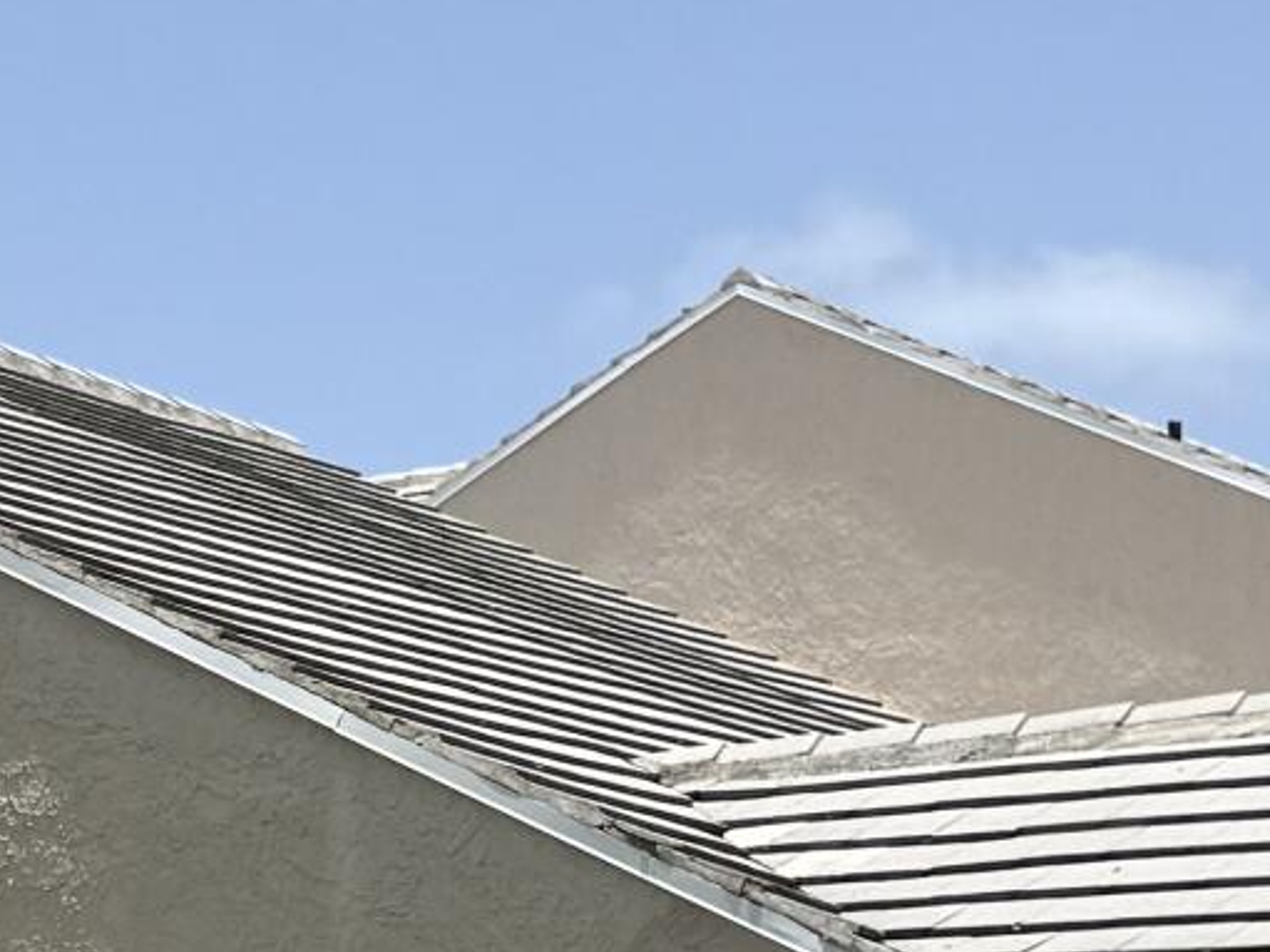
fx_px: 5172
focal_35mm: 141
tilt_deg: +8.6
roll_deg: -0.9
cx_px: -152
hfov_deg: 13.7
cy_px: 813
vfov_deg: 10.5
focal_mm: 6.76
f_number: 1.78
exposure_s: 1/5714
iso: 80
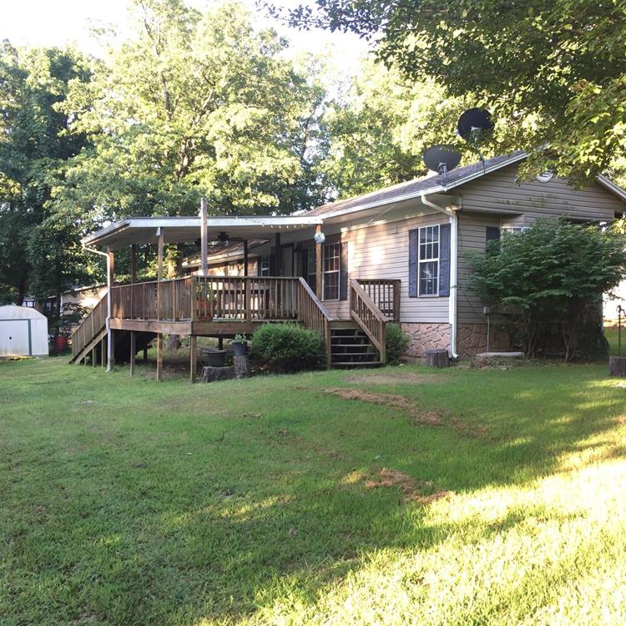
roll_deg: -2.2
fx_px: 716
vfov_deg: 47.2
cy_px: 316
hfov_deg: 47.2
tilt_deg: -1.6
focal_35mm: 35
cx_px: 320
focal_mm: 4.15
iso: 32
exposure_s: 1/60
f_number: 2.2
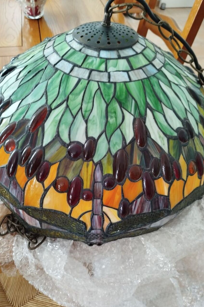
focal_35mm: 26
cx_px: 97
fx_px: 221
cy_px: 154
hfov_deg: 49.5
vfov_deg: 69.4
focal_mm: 5.31
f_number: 1.7
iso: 640
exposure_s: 1/20
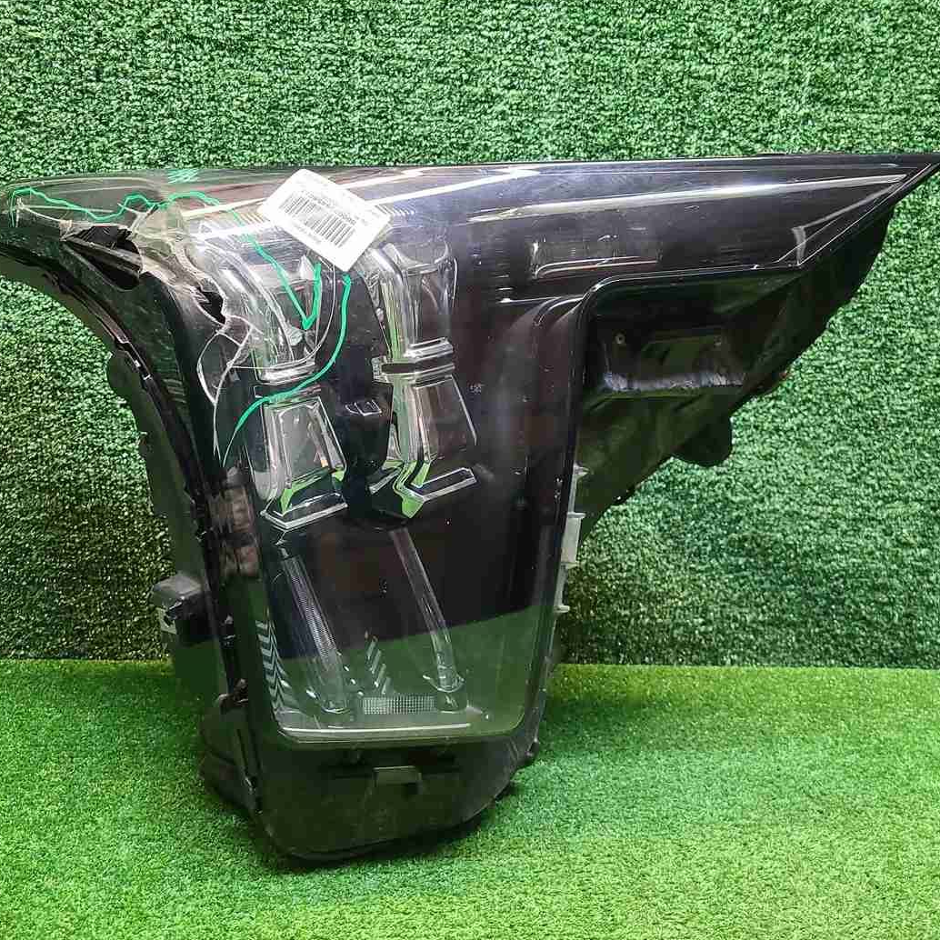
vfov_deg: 51.1
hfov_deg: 51.0
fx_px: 983
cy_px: 456
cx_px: 408
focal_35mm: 32
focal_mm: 5.4
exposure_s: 1/50
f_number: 1.8
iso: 373
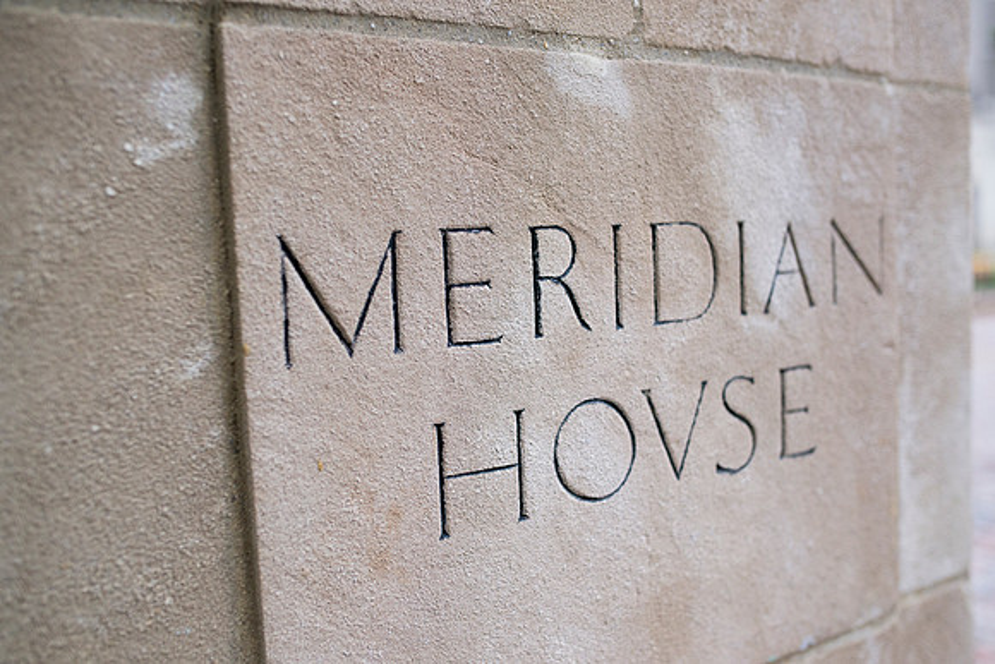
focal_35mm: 35
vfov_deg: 37.9
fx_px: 968
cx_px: 498
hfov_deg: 54.4
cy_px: 332
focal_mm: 35
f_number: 2.8
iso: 1000
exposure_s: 1/500
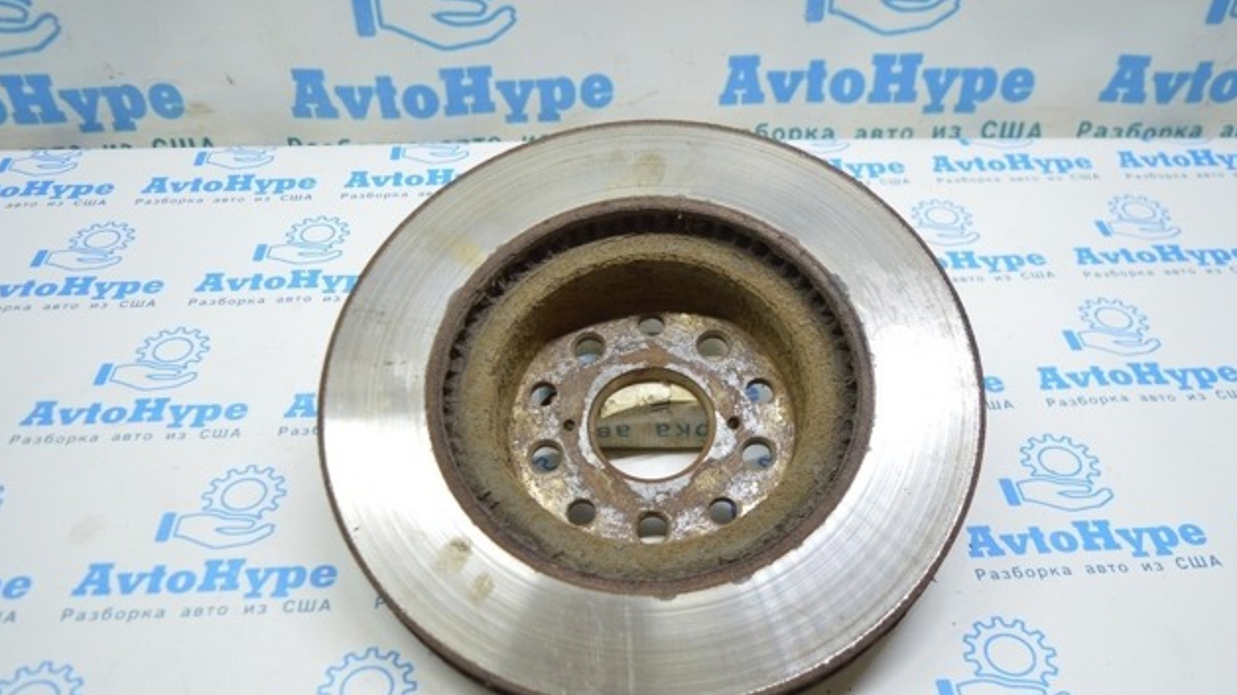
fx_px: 1049
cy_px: 411
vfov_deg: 36.5
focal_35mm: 32
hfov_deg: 61.0
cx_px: 626
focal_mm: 20
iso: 400
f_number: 3.8
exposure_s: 1/50
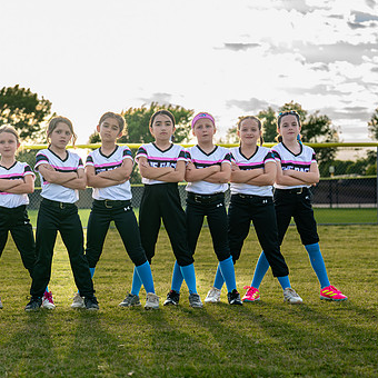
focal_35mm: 86
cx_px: 71
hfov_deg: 19.9
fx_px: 1062
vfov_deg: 20.2
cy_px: 207
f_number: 2.8
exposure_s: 1/500
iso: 100
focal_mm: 50
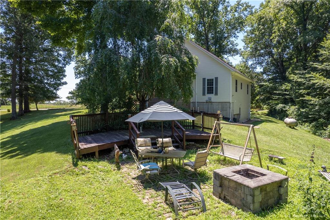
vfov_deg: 57.1
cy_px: 110
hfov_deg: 78.6
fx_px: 201
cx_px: 165
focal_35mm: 22
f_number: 2.8
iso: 100
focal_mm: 8.38
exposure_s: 1/500
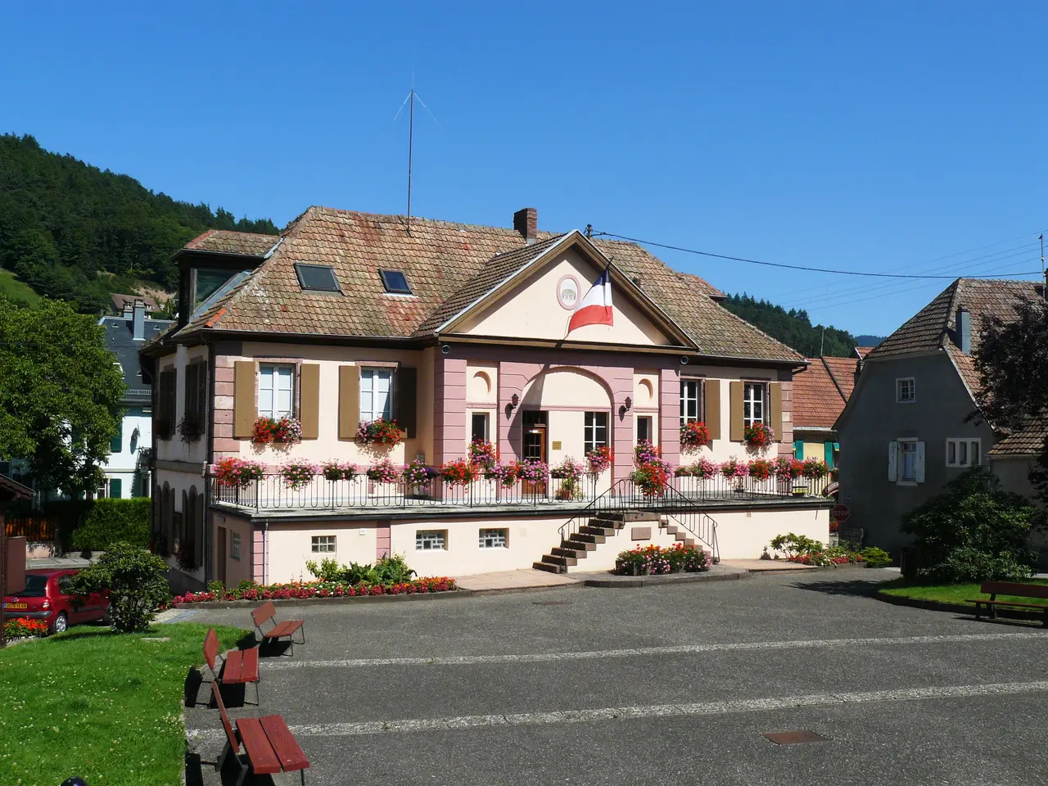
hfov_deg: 51.4
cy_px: 393
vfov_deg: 39.7
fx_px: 1090
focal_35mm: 36
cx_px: 524
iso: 100
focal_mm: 6
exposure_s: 1/800
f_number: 5
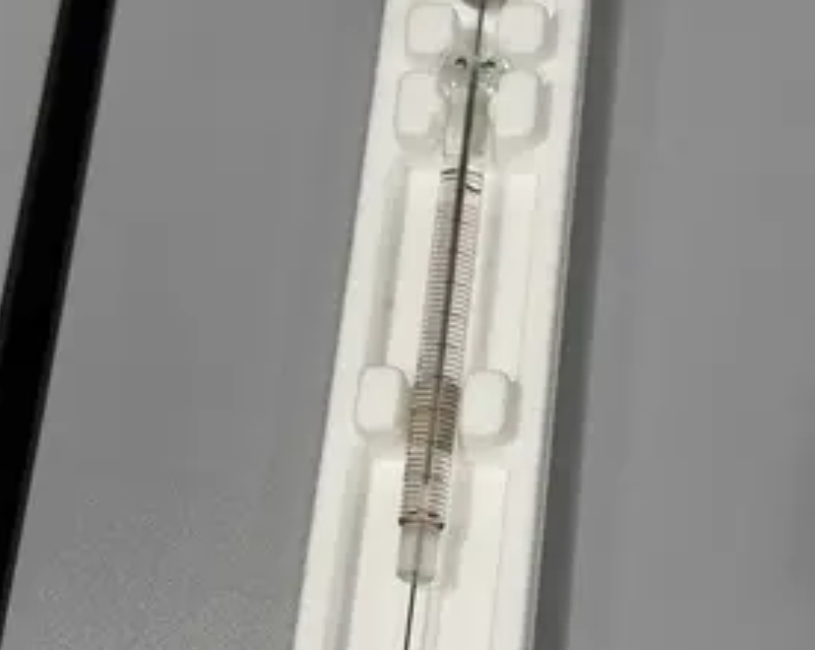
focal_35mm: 68
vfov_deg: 22.3
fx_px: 1638
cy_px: 434
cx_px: 375
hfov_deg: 27.9
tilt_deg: -64.4
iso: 64
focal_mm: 6.76
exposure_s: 1/121
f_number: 1.78
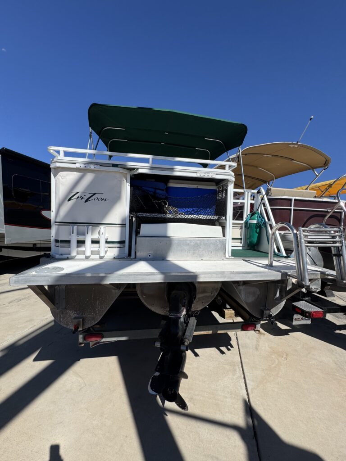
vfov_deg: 102.1
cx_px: 173
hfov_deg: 85.7
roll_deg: -3.8
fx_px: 187
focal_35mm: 14
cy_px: 230
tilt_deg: +1.3
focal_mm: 2.22
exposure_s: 1/3390
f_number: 2.2
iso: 50
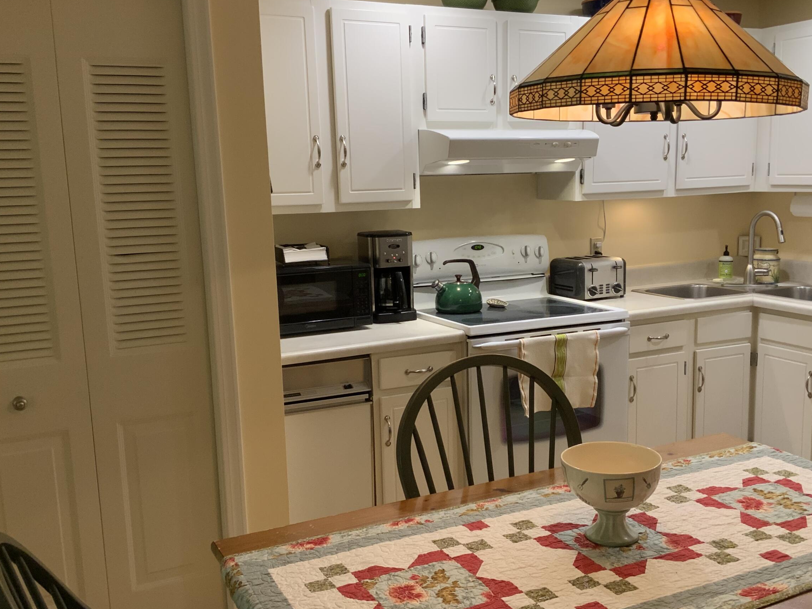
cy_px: 332
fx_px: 891
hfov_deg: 48.9
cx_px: 449
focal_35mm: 38
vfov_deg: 37.7
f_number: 1.8
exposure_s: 1/60
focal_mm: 3
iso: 80
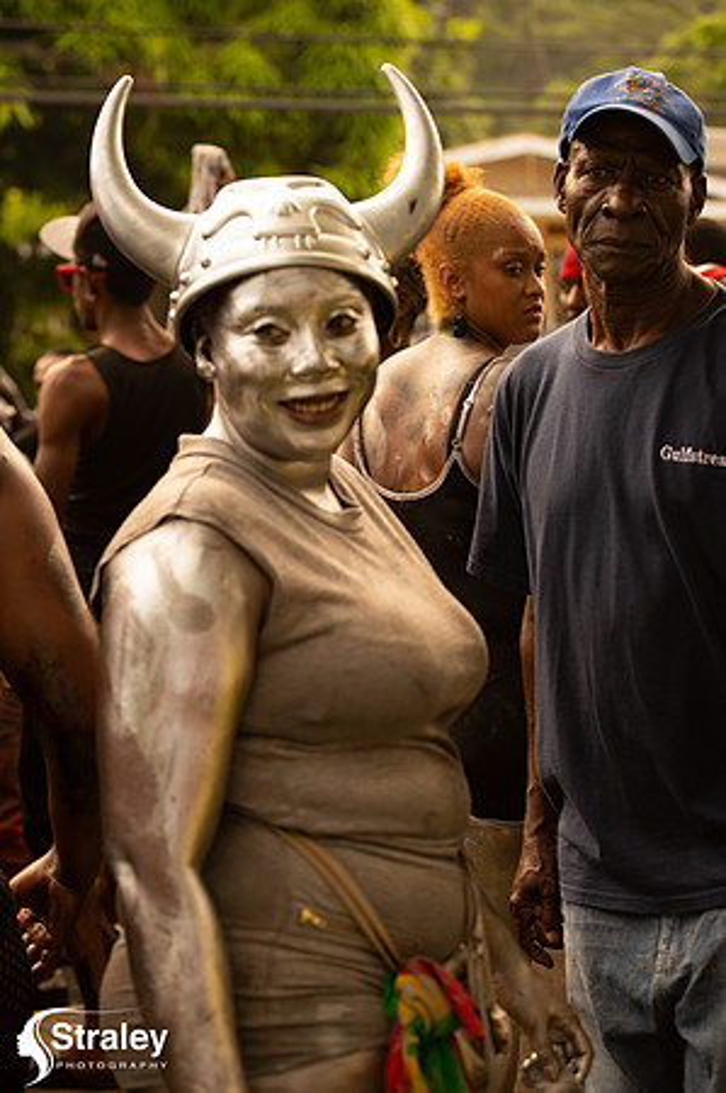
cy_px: 546
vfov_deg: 28.9
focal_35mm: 70
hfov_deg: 19.4
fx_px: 2122
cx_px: 363
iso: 220
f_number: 5
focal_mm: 70
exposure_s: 1/320
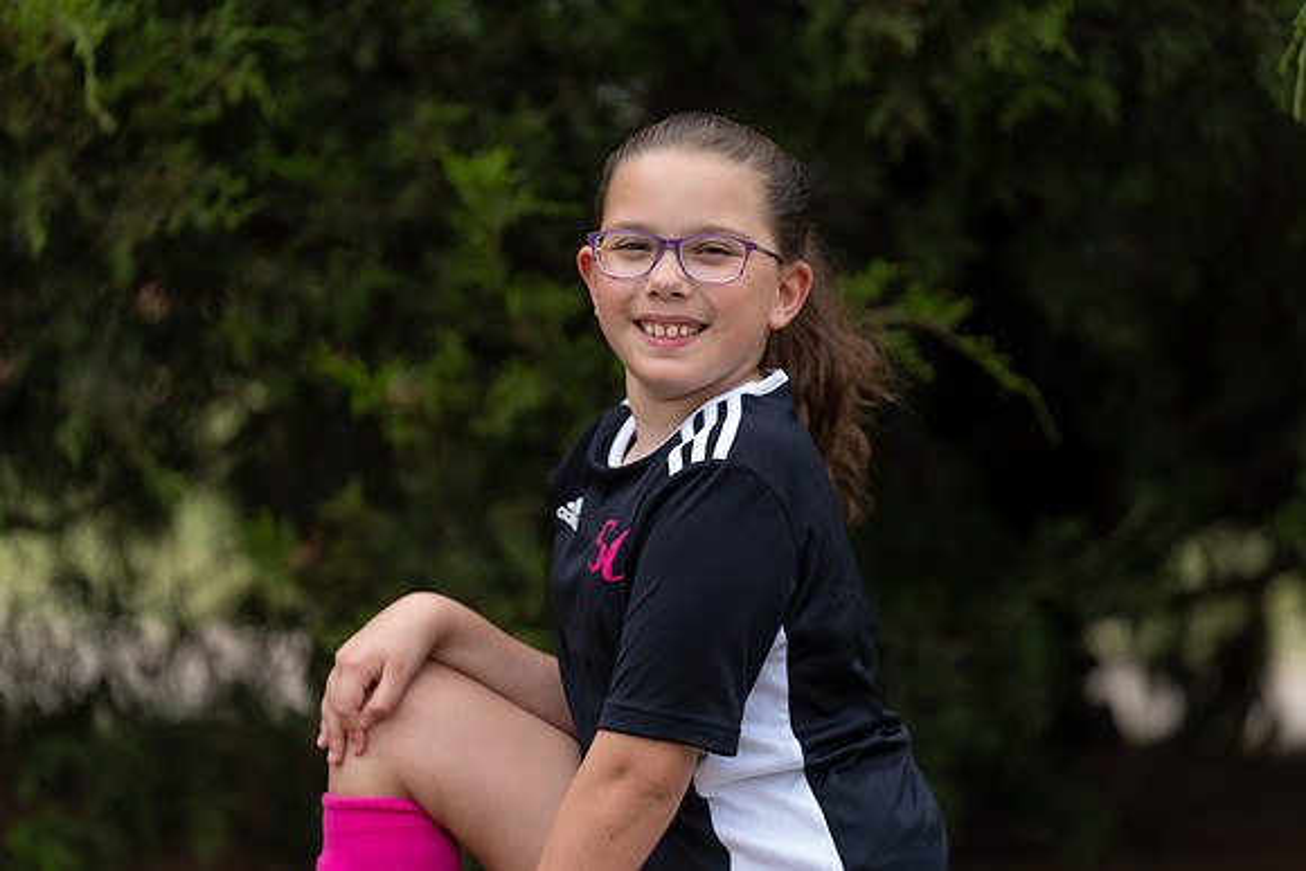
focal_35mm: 191
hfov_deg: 10.8
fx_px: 6930
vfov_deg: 7.2
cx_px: 653
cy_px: 436
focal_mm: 191
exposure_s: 1/320
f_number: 3.2
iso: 64
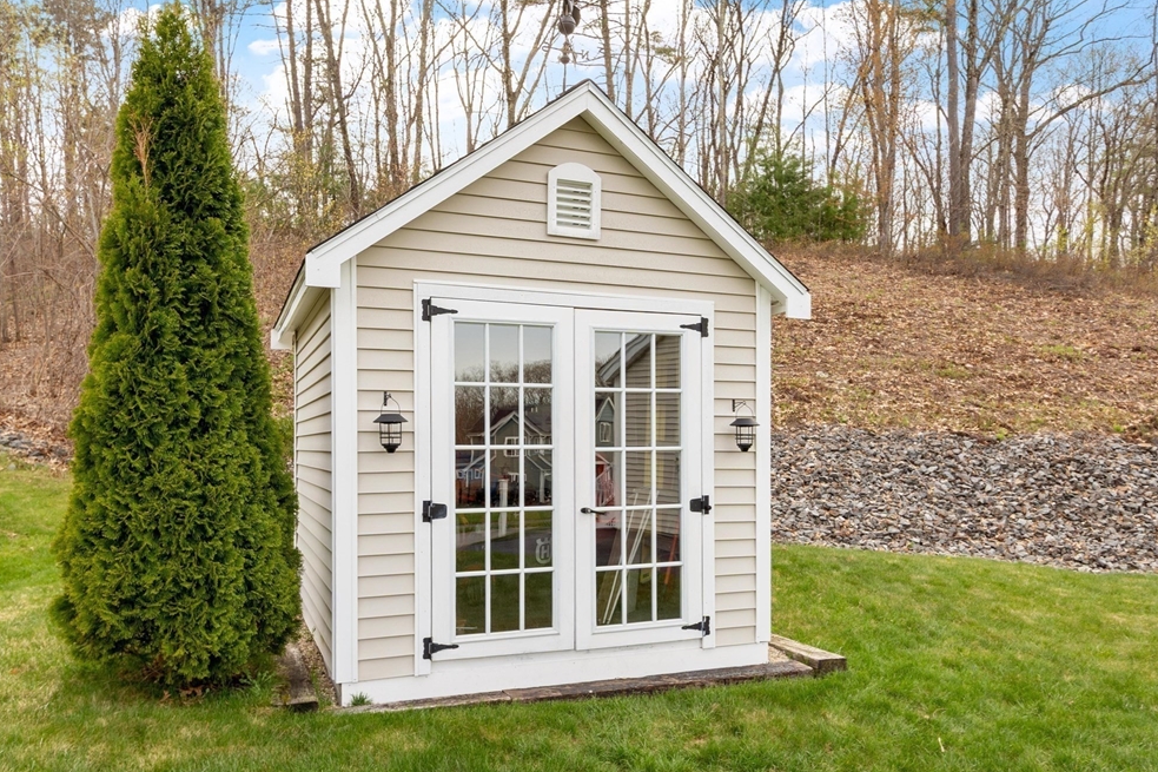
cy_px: 373
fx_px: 804
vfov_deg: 51.3
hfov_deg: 71.5
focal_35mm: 25
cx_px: 562
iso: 100
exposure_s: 1/125
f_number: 8
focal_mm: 16
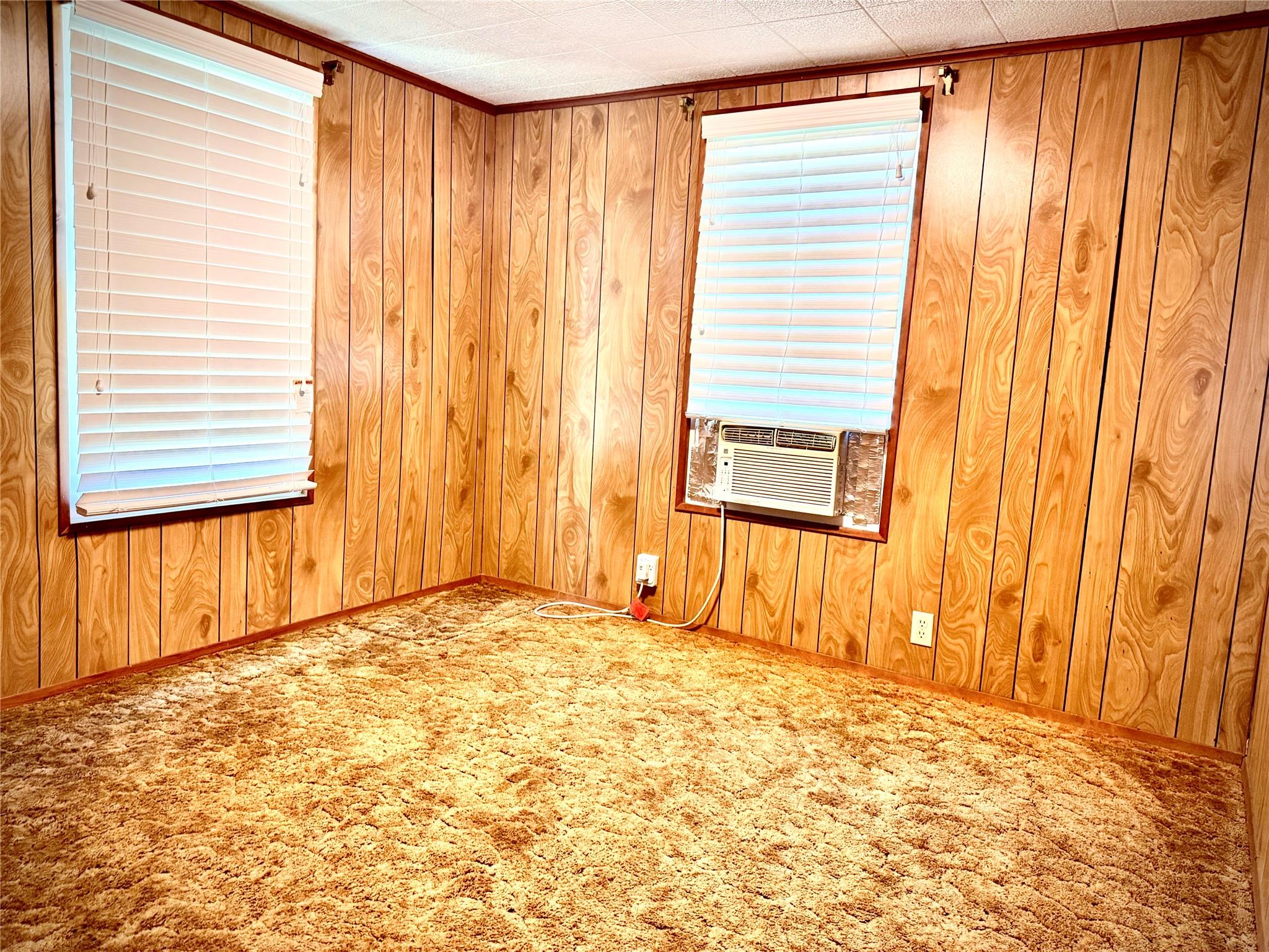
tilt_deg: -7.8
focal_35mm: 24
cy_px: 476
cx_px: 634
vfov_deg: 56.8
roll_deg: -3.4
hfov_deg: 71.6
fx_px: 880
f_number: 1.78
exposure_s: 1/60
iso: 500
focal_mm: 6.76
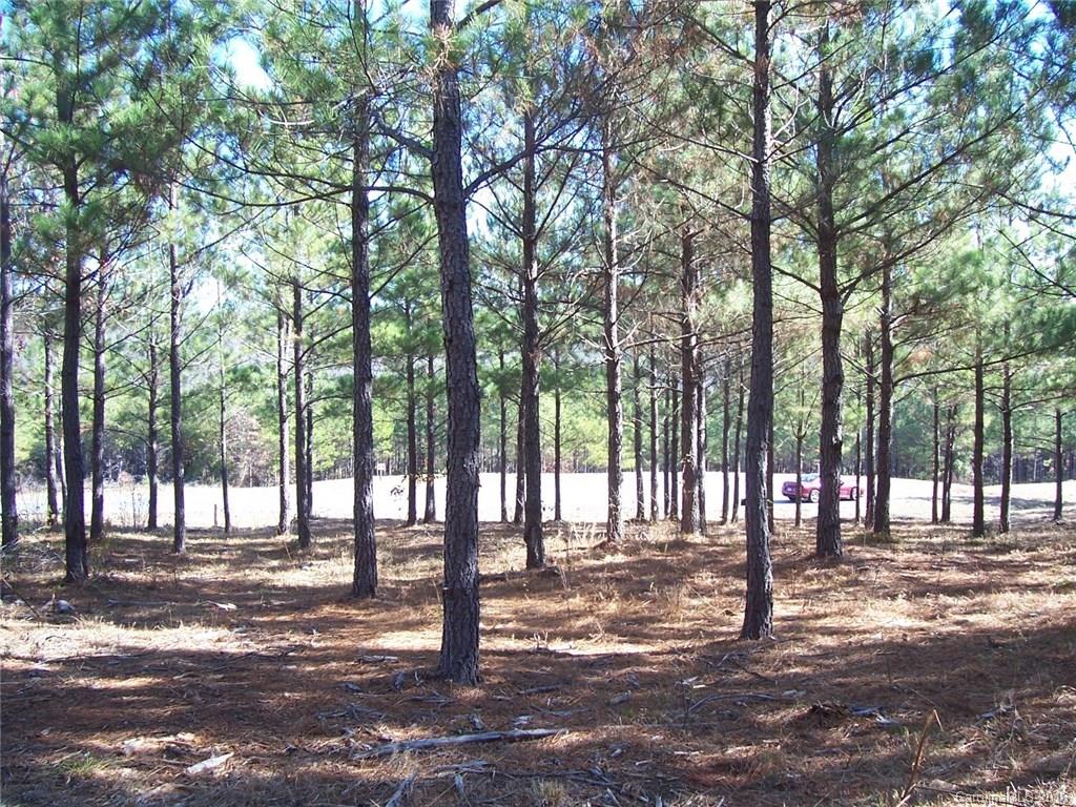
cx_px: 538
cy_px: 404
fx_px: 1057
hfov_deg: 54.0
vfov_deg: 41.8
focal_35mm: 34
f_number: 2.7
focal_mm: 5.6
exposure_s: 1/125
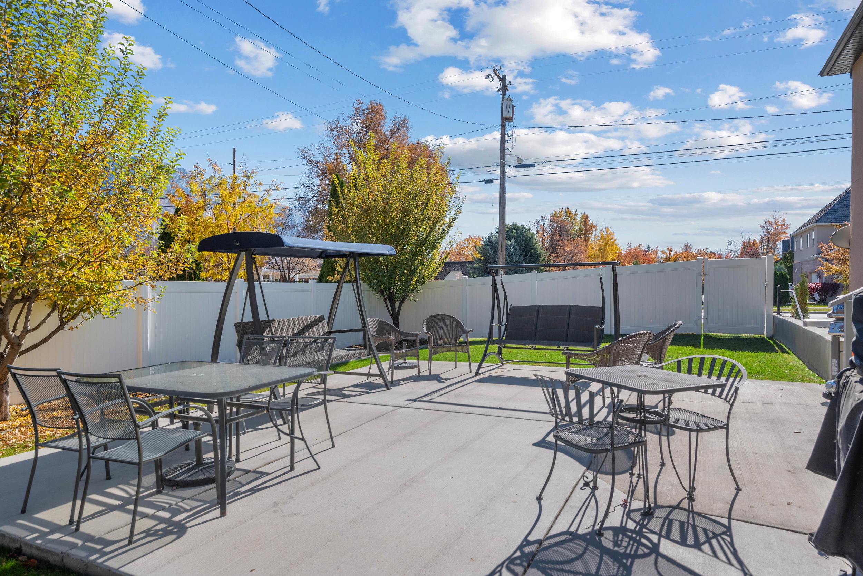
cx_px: 432
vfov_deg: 59.5
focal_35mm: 21
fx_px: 504
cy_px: 288
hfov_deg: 81.2
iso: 800
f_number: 8
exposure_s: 1/160
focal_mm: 21
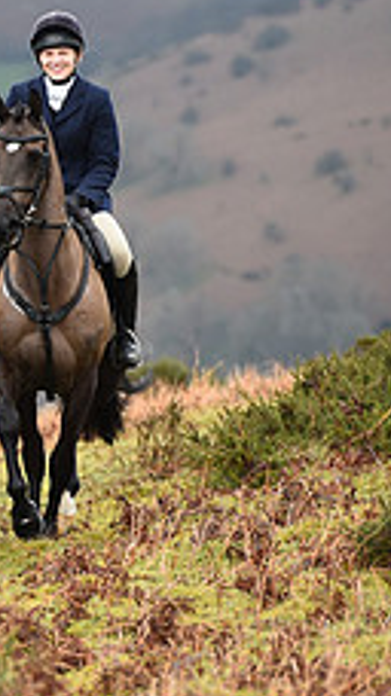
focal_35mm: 533
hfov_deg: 2.3
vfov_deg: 4.1
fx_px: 9839
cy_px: 183
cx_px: -403
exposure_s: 1/640
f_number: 5.6
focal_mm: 200
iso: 640
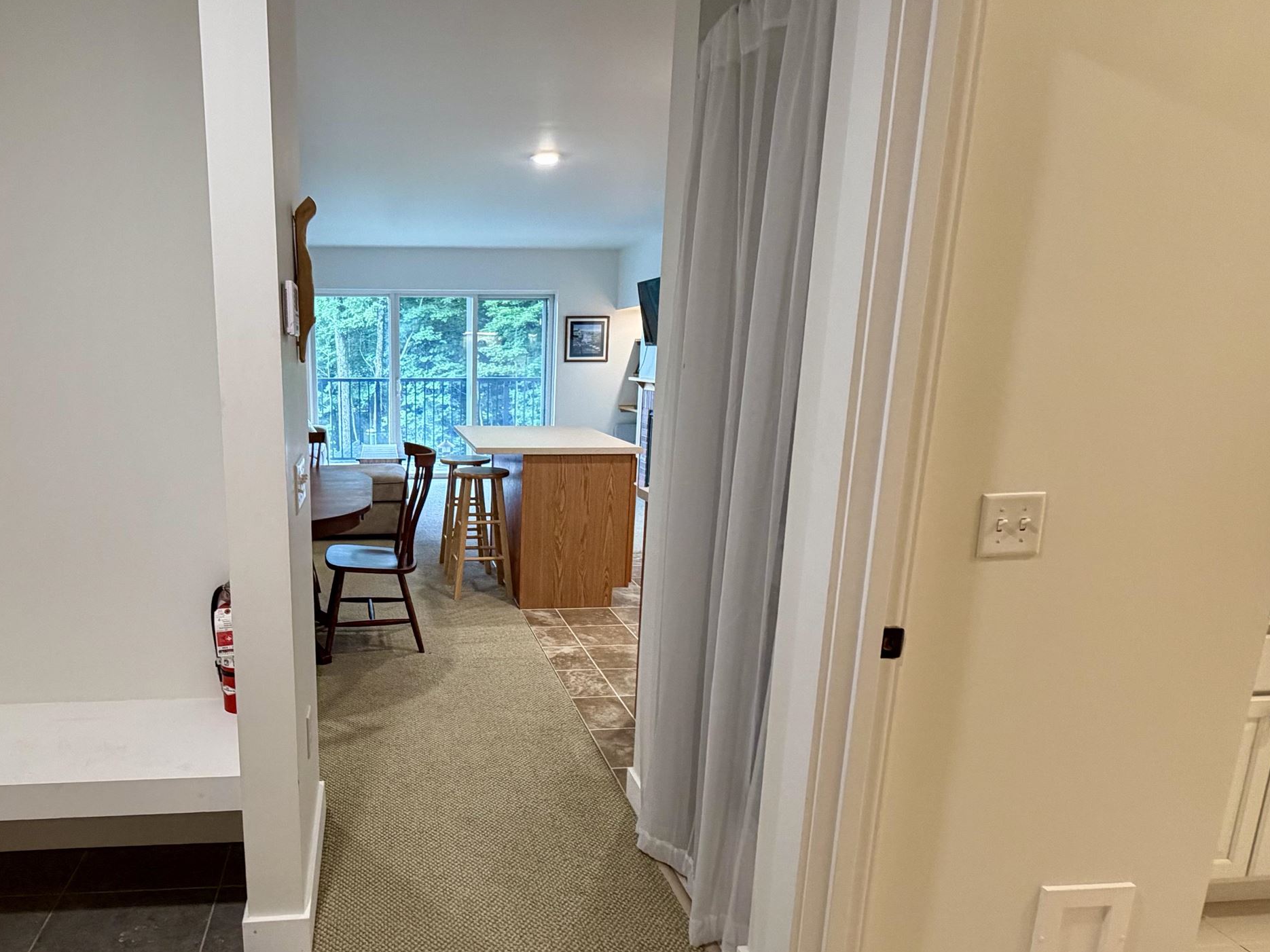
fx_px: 844
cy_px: 538
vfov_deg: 58.7
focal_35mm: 23
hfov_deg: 72.1
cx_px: 440
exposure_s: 1/60
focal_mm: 2.22
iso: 200
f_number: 2.2
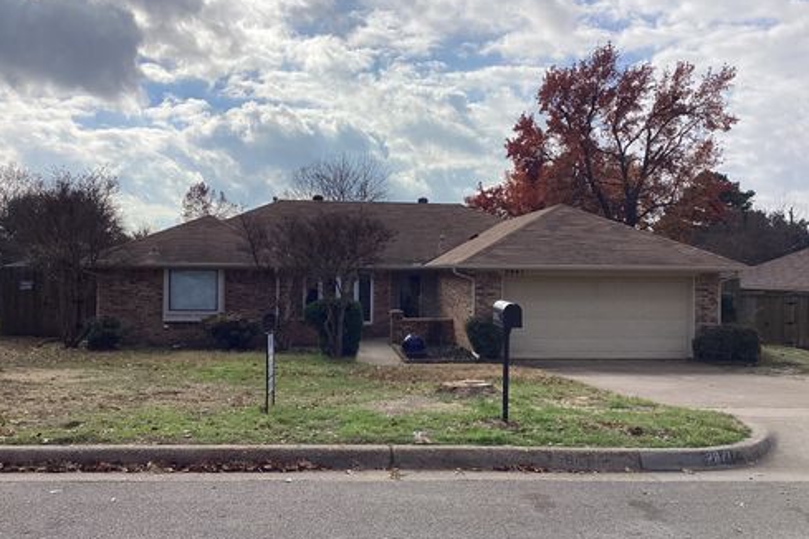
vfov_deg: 40.0
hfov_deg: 57.2
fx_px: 742
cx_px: 404
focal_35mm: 33
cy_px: 275
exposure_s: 1/3021
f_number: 2.4
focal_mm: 3.3
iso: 25
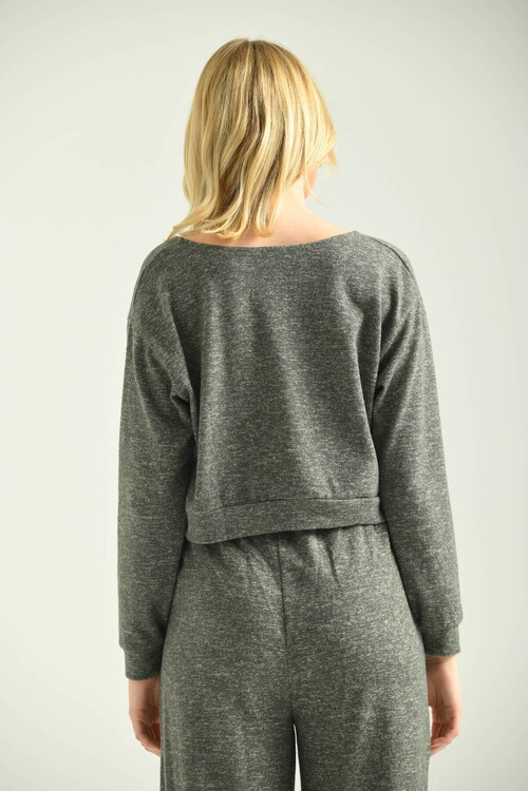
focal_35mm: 150
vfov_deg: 13.7
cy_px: 396
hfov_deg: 9.1
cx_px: 264
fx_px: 3300
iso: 125
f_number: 5.6
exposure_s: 1/160
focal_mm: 150
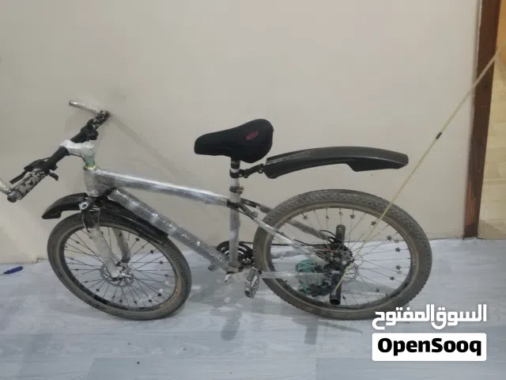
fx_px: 380
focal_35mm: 26
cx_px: 253
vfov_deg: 53.1
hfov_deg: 67.3
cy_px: 190
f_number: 1.7
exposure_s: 1/10
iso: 250
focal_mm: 4.3
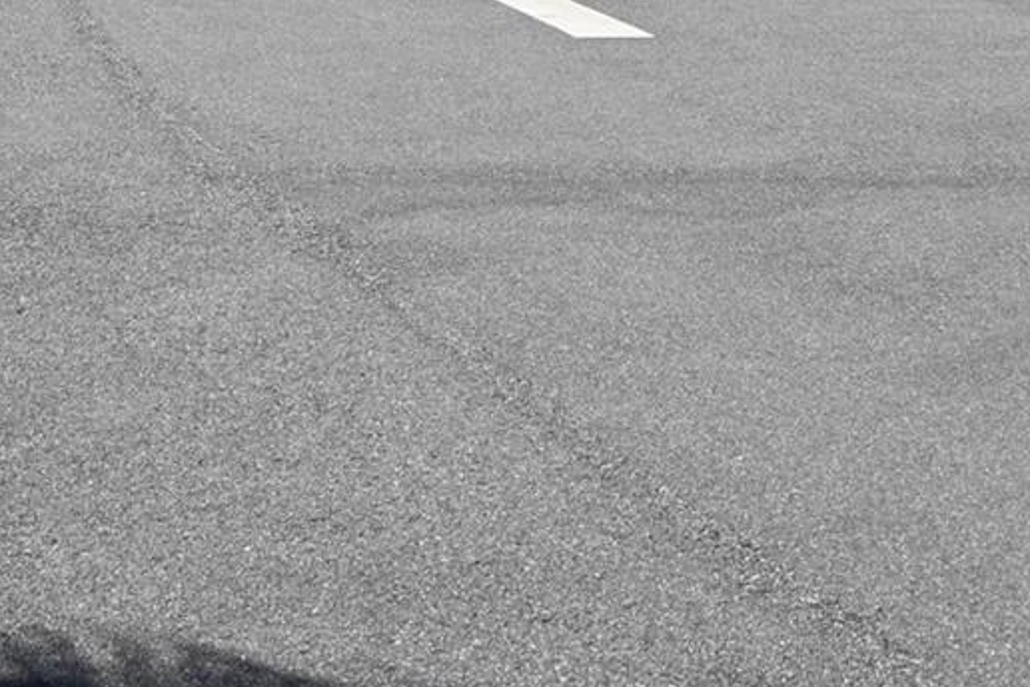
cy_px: -342
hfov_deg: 16.8
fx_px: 3462
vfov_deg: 10.9
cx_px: 252
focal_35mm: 121
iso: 100
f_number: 7.1
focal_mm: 26
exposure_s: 1/400
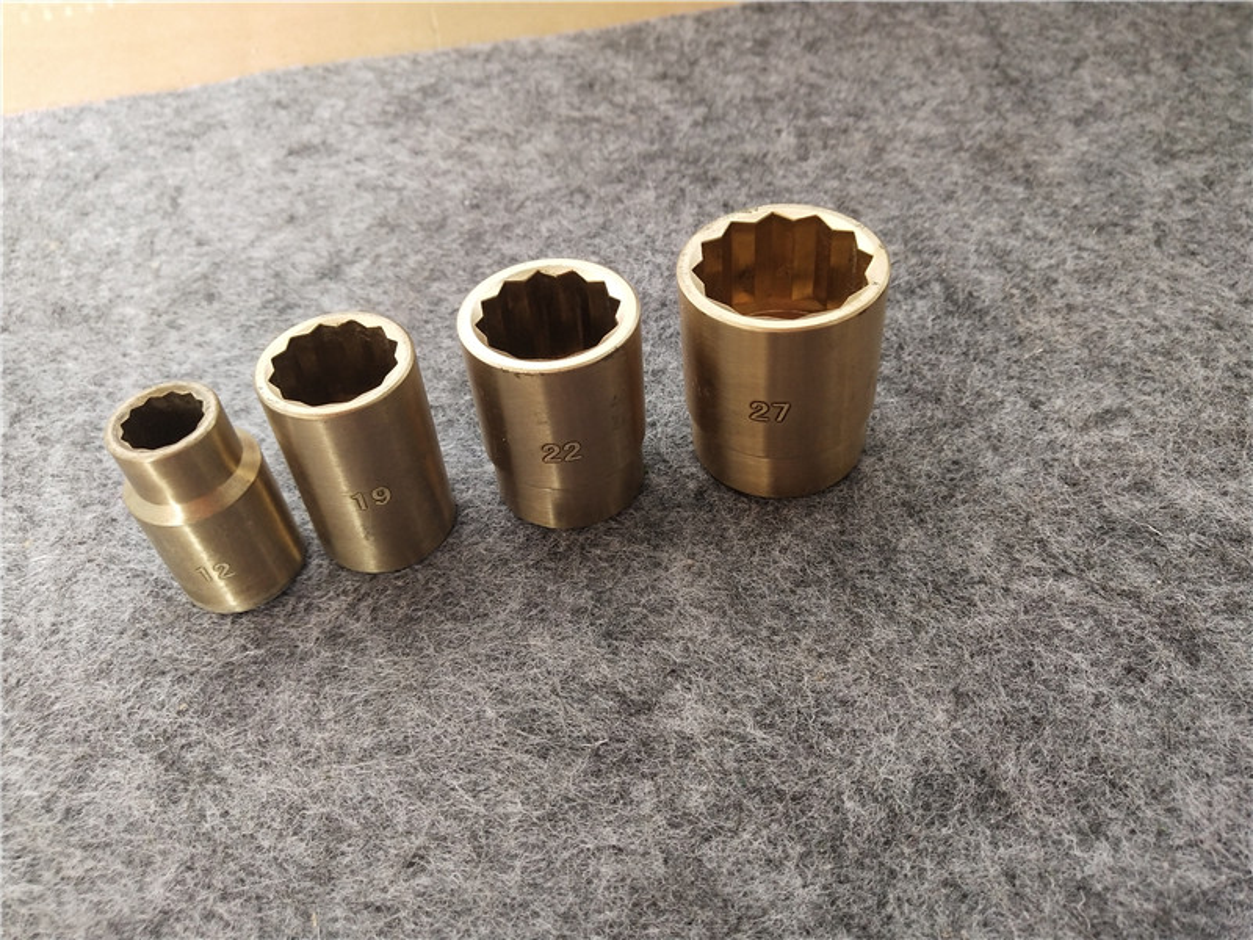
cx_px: 626
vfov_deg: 46.8
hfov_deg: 60.0
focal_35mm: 30
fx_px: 1086
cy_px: 470
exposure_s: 1/60
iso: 395
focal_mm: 3.95
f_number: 1.8
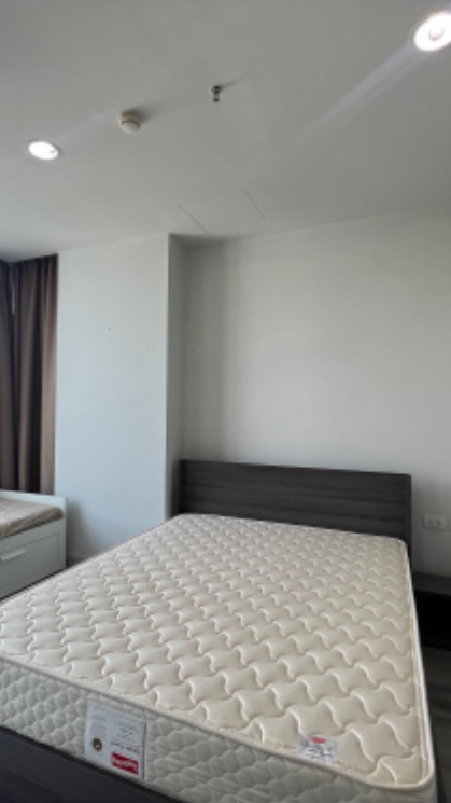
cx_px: 196
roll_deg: -1.9
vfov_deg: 89.6
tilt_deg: +4.8
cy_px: 403
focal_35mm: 19
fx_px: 404
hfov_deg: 58.1
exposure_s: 1/122
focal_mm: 1.57
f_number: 1.8
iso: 40
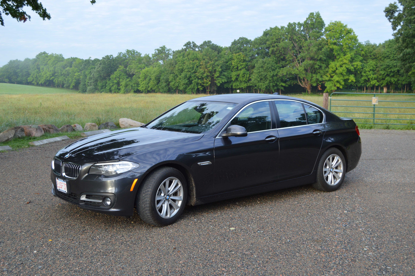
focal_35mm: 42
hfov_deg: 46.4
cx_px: 208
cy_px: 138
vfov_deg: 31.8
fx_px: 484
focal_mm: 28
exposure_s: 1/125
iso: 360
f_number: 5.6
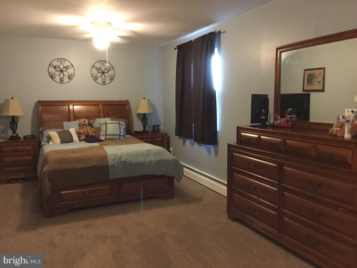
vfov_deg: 45.4
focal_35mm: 31
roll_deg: -0.5
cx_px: 178
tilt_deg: -7.3
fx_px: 320
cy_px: 134
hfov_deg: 58.4
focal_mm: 3.3
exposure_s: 1/15
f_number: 2.4
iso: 500
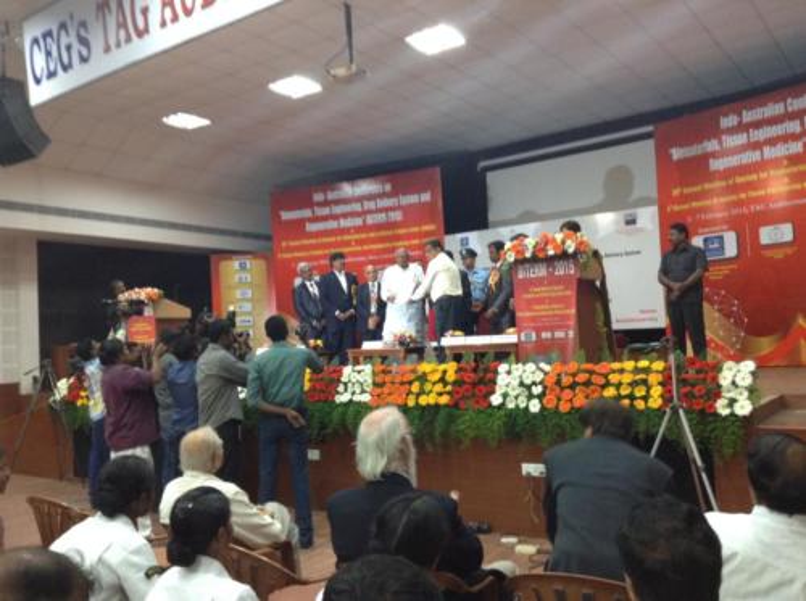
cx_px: 403
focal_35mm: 33
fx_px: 767
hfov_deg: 55.4
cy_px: 300
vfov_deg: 42.8
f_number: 2.4
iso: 125
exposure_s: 1/24
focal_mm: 3.3
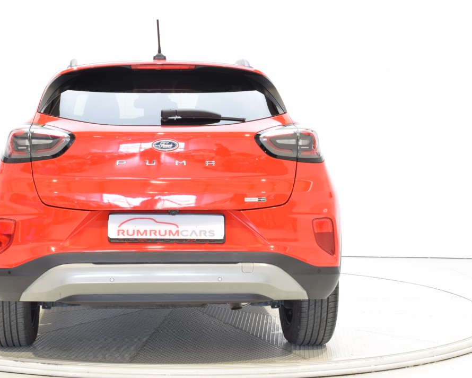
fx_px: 961
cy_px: 168
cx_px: 164
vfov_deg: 22.2
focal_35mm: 69
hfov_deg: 27.5
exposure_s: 1
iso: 100
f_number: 14
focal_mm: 29
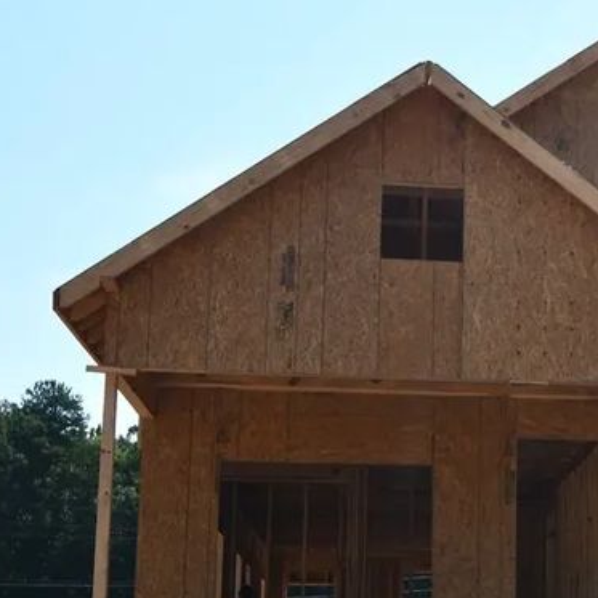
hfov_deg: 23.4
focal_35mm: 70
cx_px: 625
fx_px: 1368
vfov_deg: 24.4
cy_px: 442
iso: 100
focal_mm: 20
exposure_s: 1/250
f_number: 8
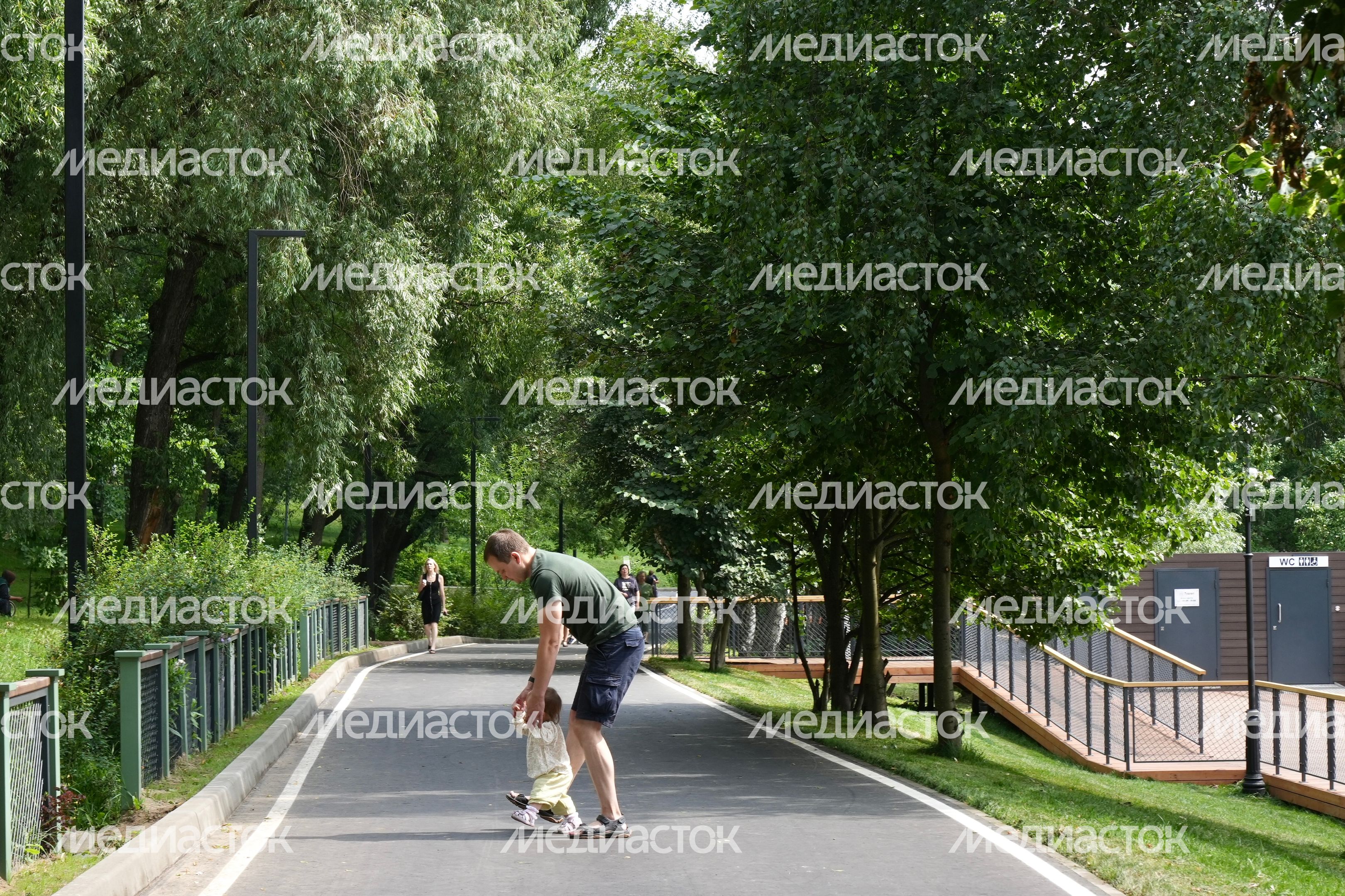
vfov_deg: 21.2
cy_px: 448
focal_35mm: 64
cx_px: 672
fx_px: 2391
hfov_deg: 31.4
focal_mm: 64
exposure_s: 1/250
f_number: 9
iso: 320
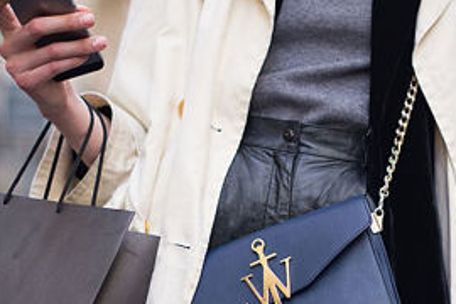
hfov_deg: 16.0
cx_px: 279
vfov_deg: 10.7
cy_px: 265
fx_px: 1621
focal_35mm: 128
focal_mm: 50
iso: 200
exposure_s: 1/1600
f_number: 1.4
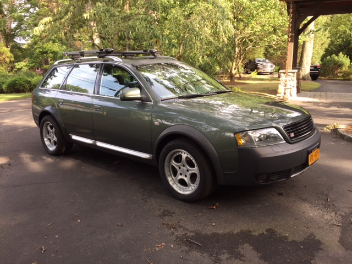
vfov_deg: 48.2
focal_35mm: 29
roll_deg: +0.5
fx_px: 295
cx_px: 176
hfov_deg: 61.7
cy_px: 132
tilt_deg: -12.5
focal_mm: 4.15
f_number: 2.2
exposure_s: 1/120
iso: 32
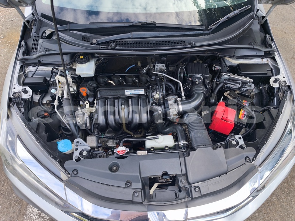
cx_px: 148
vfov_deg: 58.9
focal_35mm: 23
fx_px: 196
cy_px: 110
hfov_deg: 73.9
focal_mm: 6.57
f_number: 1.6
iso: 50
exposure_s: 1/729
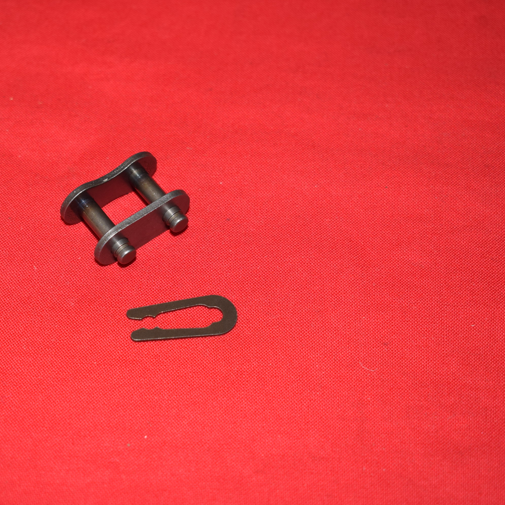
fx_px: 1271
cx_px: 160
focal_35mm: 77
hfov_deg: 22.4
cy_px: 253
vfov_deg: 22.5
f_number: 5.6
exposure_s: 1/200
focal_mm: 40
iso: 400
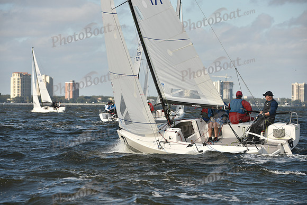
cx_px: 154
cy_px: 102
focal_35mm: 200
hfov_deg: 10.3
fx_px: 1706
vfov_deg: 6.9
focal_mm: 200
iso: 250
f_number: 6.3
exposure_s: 1/1250
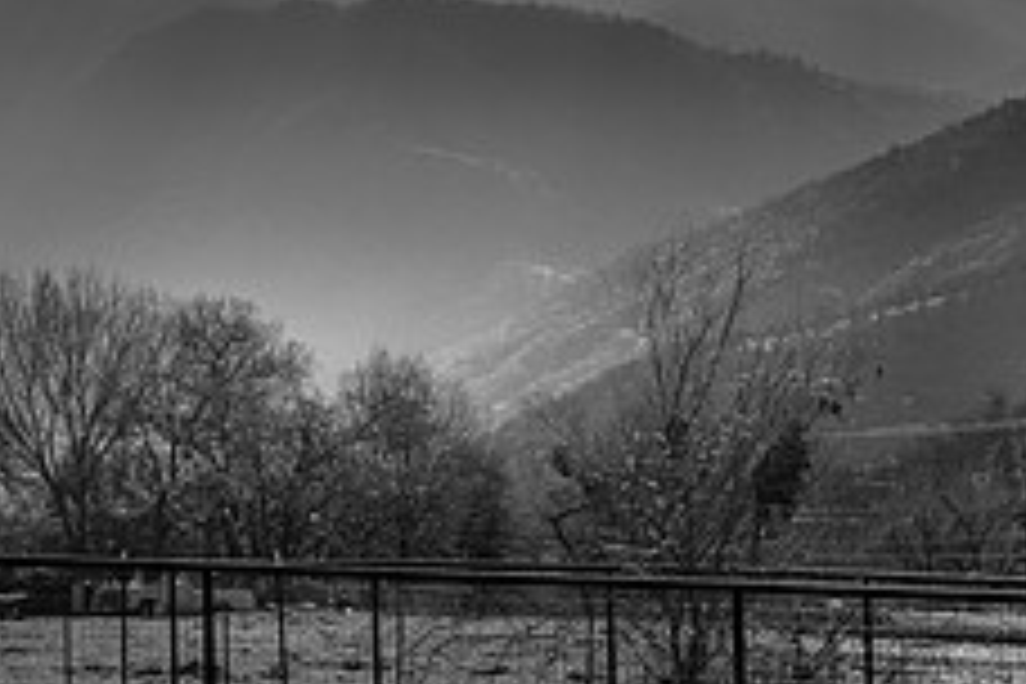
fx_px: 4132
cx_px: 468
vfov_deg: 9.4
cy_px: 500
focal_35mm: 145
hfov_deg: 14.2
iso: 64
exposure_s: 1/125
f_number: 8
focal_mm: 56
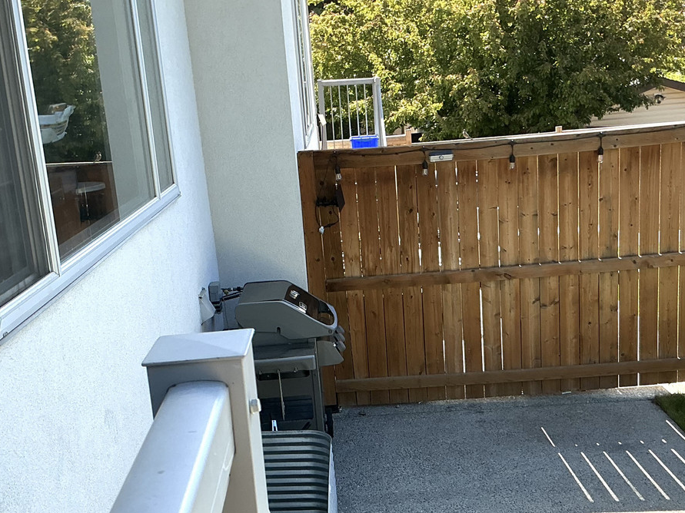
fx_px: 989
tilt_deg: -15.9
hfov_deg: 38.2
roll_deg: +4.1
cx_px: 376
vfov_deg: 28.9
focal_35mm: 50
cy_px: 338
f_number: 1.8
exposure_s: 1/482
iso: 25
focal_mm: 3
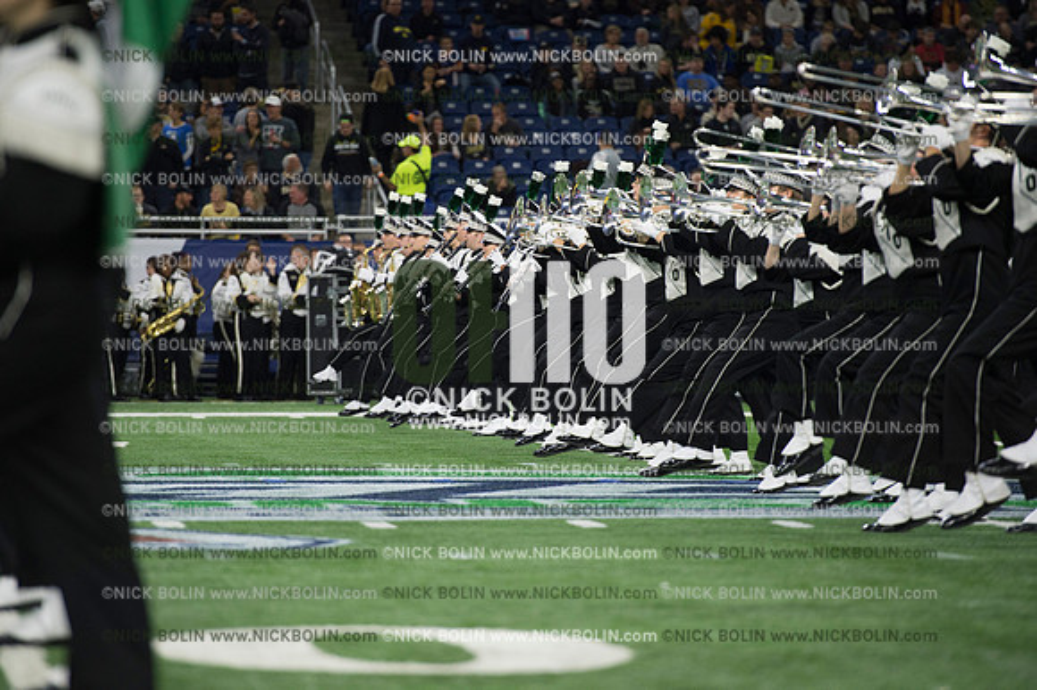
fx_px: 5614
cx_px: 518
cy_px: 345
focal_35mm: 195
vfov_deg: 7.0
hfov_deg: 10.6
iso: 2500
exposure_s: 1/1600
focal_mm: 195
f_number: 3.5
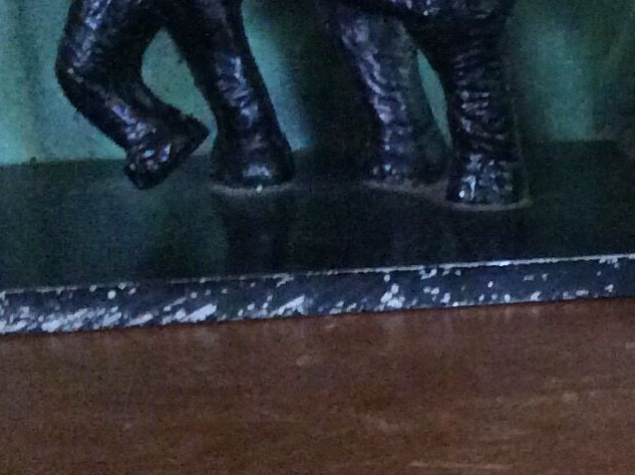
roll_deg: -0.3
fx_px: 2400
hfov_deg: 13.3
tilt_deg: -20.4
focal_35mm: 131
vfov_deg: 11.2
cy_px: 458
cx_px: 1198
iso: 320
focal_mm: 3.3
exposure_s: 1/25
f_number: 2.4
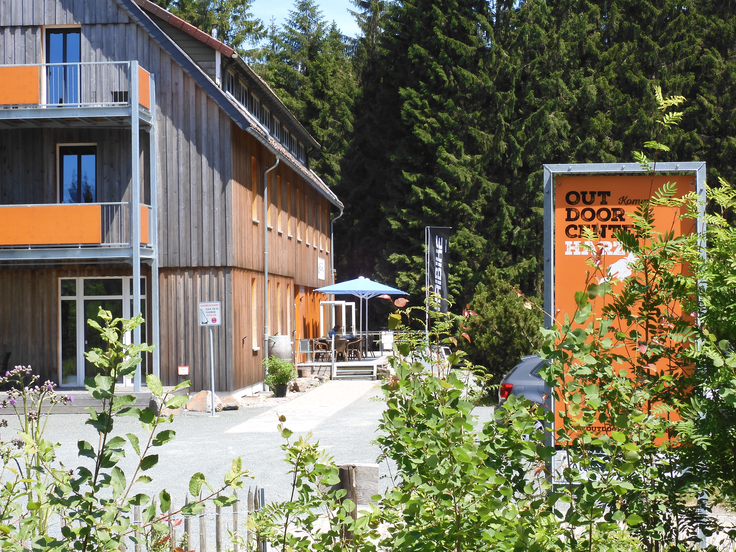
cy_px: 276
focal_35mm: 77
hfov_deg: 25.3
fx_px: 1637
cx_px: 368
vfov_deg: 19.1
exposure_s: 1/125
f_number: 6.3
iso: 100
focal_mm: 13.7
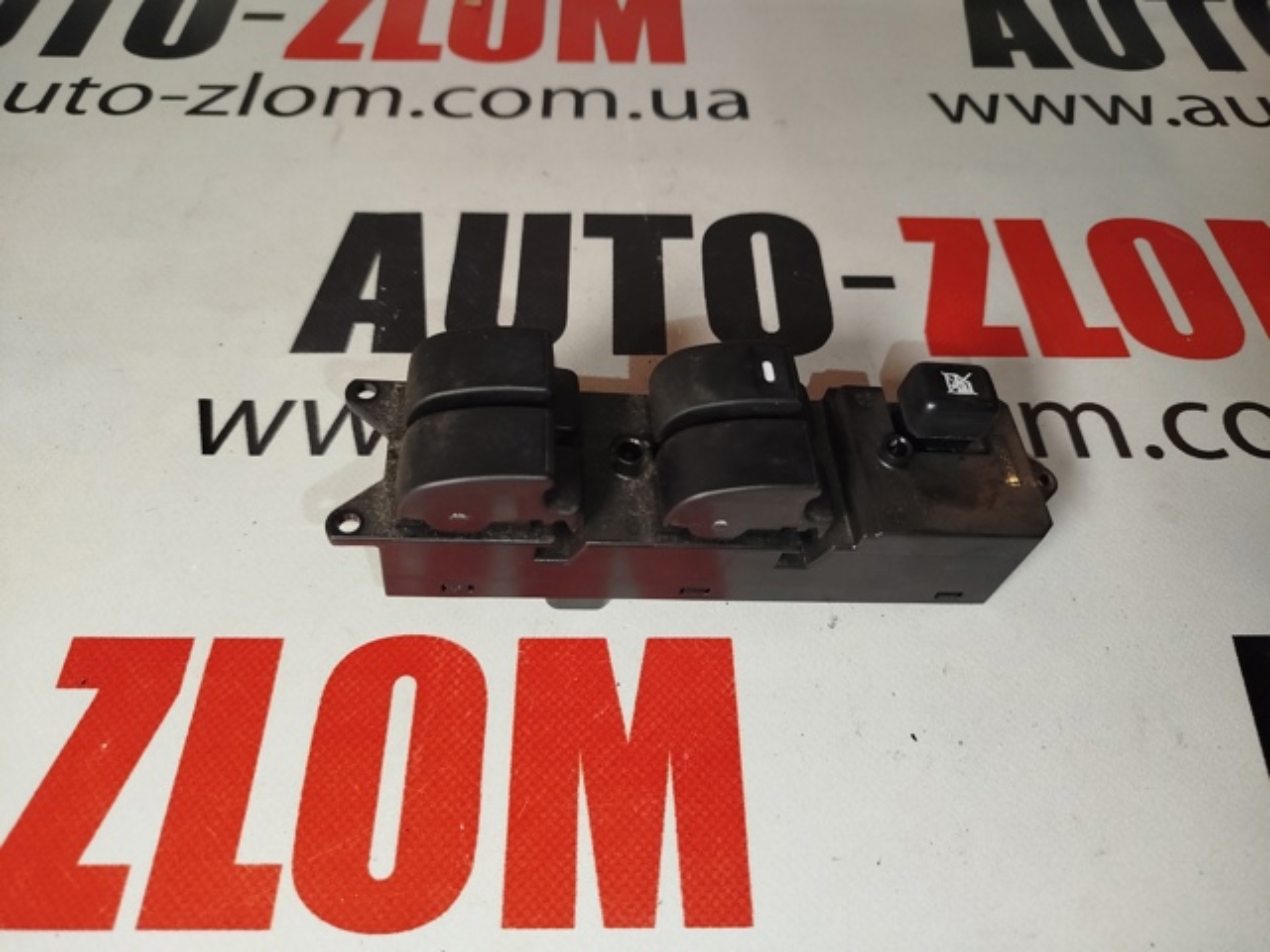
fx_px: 881
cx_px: 635
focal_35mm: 24
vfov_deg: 56.8
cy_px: 476
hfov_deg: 71.6
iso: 160
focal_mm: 5.31
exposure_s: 1/50
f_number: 1.7
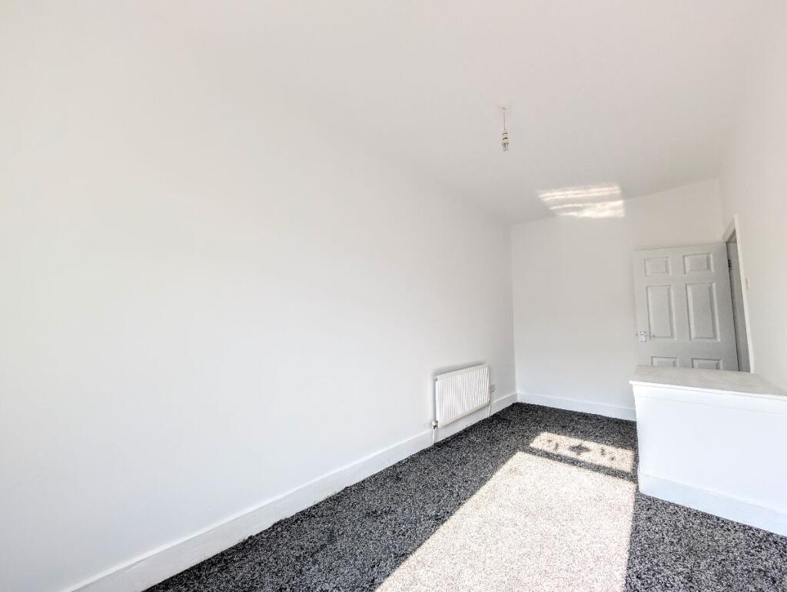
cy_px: 296
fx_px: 273
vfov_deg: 94.6
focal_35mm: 12
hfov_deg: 110.5
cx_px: 394
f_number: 1.7
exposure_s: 1/315
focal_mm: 2.02
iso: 48
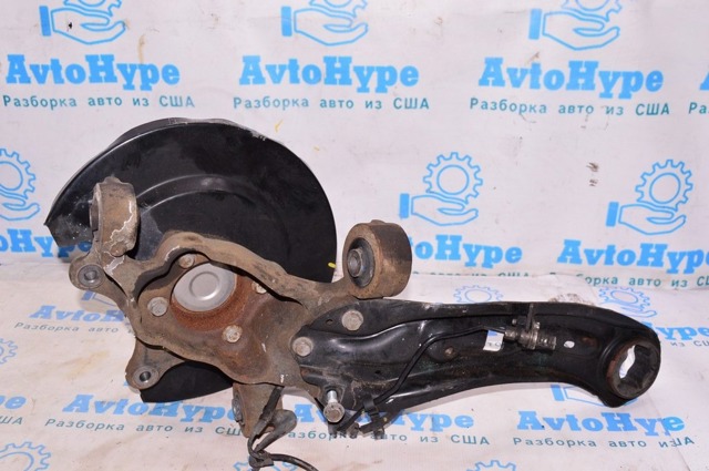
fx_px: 738
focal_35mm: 38
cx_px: 354
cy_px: 236
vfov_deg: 35.4
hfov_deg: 51.3
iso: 1600
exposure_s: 1/160
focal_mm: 25
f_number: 8
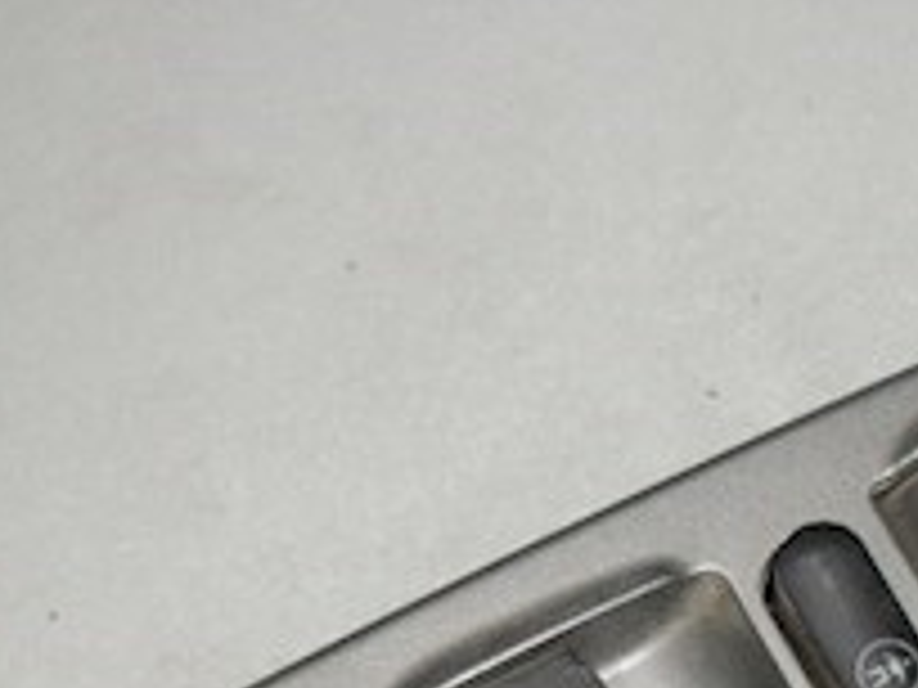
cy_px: 922
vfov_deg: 13.0
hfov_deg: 17.8
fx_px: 2917
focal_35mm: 110
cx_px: 657
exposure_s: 1/45
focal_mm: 6.3
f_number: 3.2
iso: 200
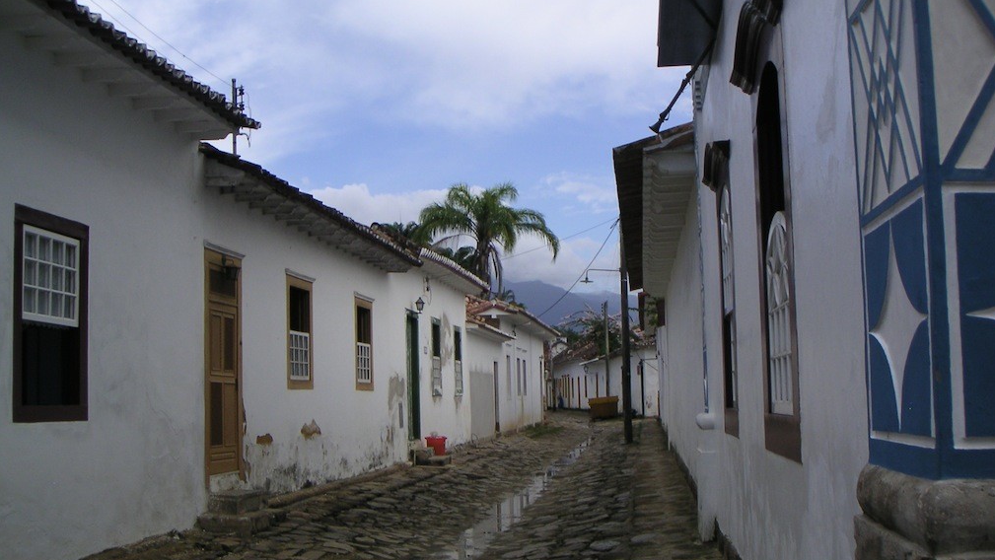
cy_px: 267
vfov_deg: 28.4
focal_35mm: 42
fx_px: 1108
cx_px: 504
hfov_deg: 48.3
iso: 50
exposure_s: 1/180
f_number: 6.7
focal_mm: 6
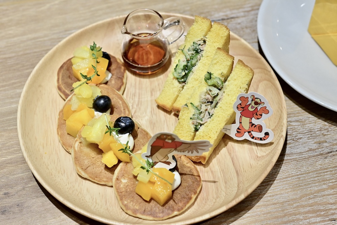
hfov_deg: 33.4
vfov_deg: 22.6
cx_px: 168
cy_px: 112
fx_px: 562
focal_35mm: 60
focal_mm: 60
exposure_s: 1/160
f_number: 6.3
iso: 6400
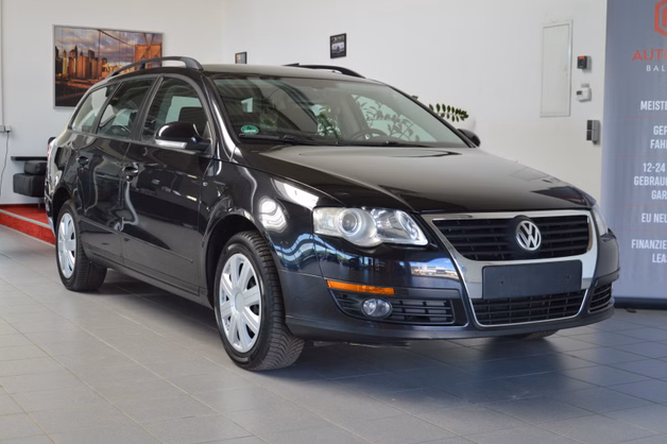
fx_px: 991
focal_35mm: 54
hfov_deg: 37.2
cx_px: 336
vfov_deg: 25.3
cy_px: 221
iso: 400
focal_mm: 35
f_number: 5
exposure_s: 1/100
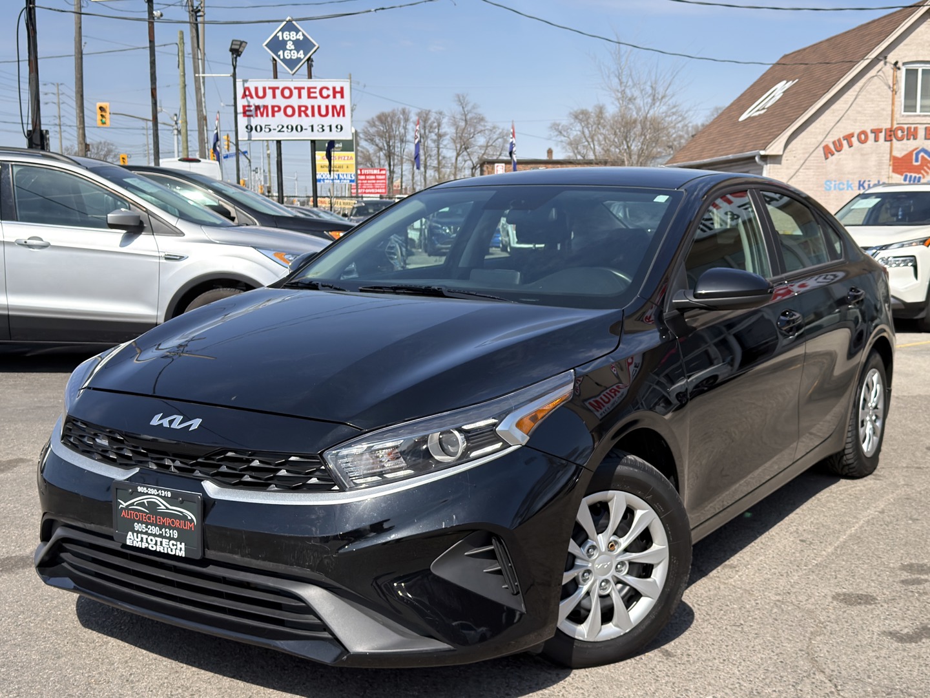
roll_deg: -0.2
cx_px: 465
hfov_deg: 44.8
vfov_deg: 34.3
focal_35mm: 42
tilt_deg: -7.5
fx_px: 1128
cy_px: 349
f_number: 1.78
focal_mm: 6.76
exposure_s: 1/5882
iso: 100
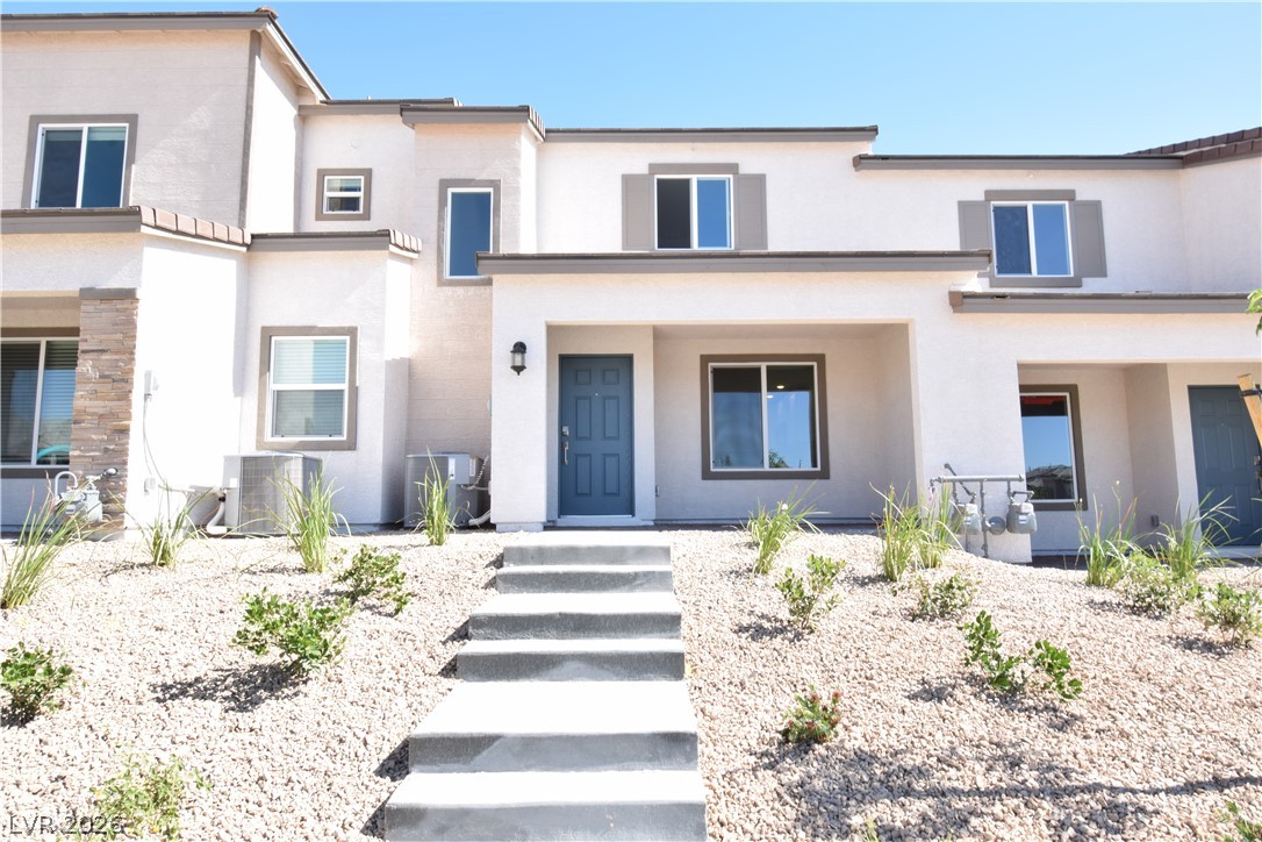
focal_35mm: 22
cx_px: 631
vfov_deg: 56.1
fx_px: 789
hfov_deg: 77.3
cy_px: 421
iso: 100
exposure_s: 1/13
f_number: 20
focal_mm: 15
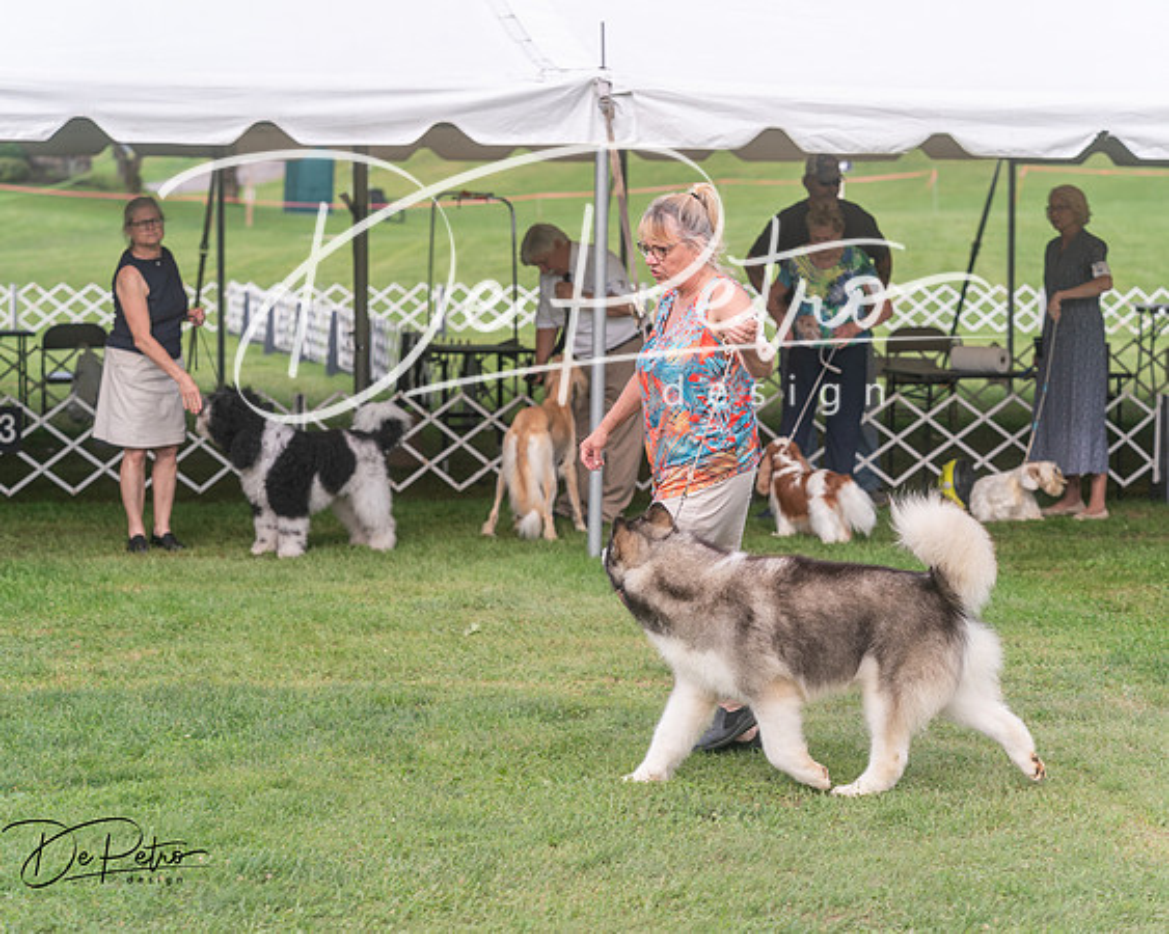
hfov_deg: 17.6
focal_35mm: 109
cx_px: 584
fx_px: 3778
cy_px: 467
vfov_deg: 14.1
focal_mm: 97
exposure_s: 1/640
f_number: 4.5
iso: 200
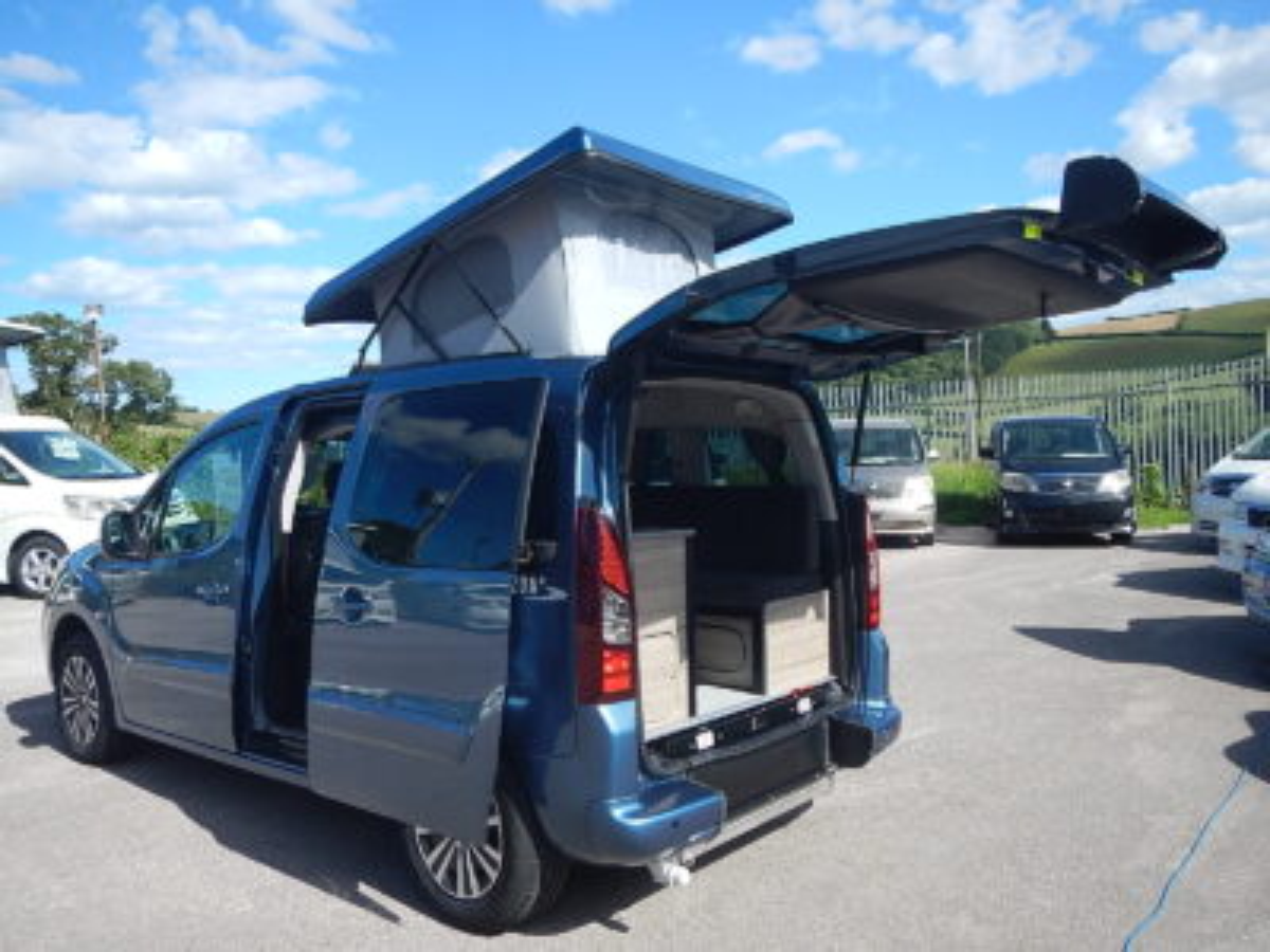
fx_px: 1027
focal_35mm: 28
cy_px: 476
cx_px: 635
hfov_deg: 63.4
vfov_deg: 49.7
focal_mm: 5
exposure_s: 1/800
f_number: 3.9
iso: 125
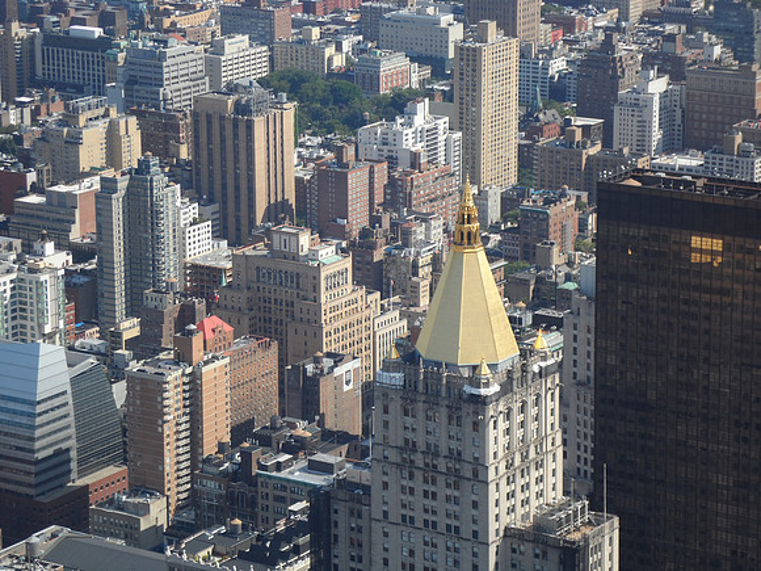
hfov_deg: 15.8
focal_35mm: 125
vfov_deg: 11.9
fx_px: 2748
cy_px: 286
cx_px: 380
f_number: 6.3
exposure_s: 1/180
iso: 80
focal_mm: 22.5
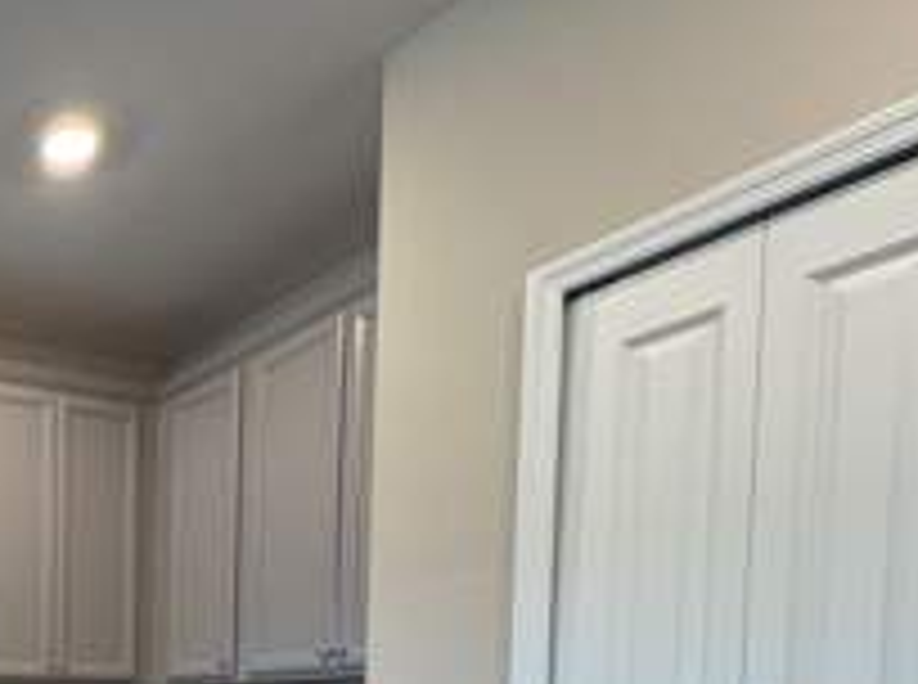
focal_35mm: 33
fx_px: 873
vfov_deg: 36.0
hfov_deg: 42.1
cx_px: -122
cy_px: 763
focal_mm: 2.22
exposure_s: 1/60
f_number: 2.2
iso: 250
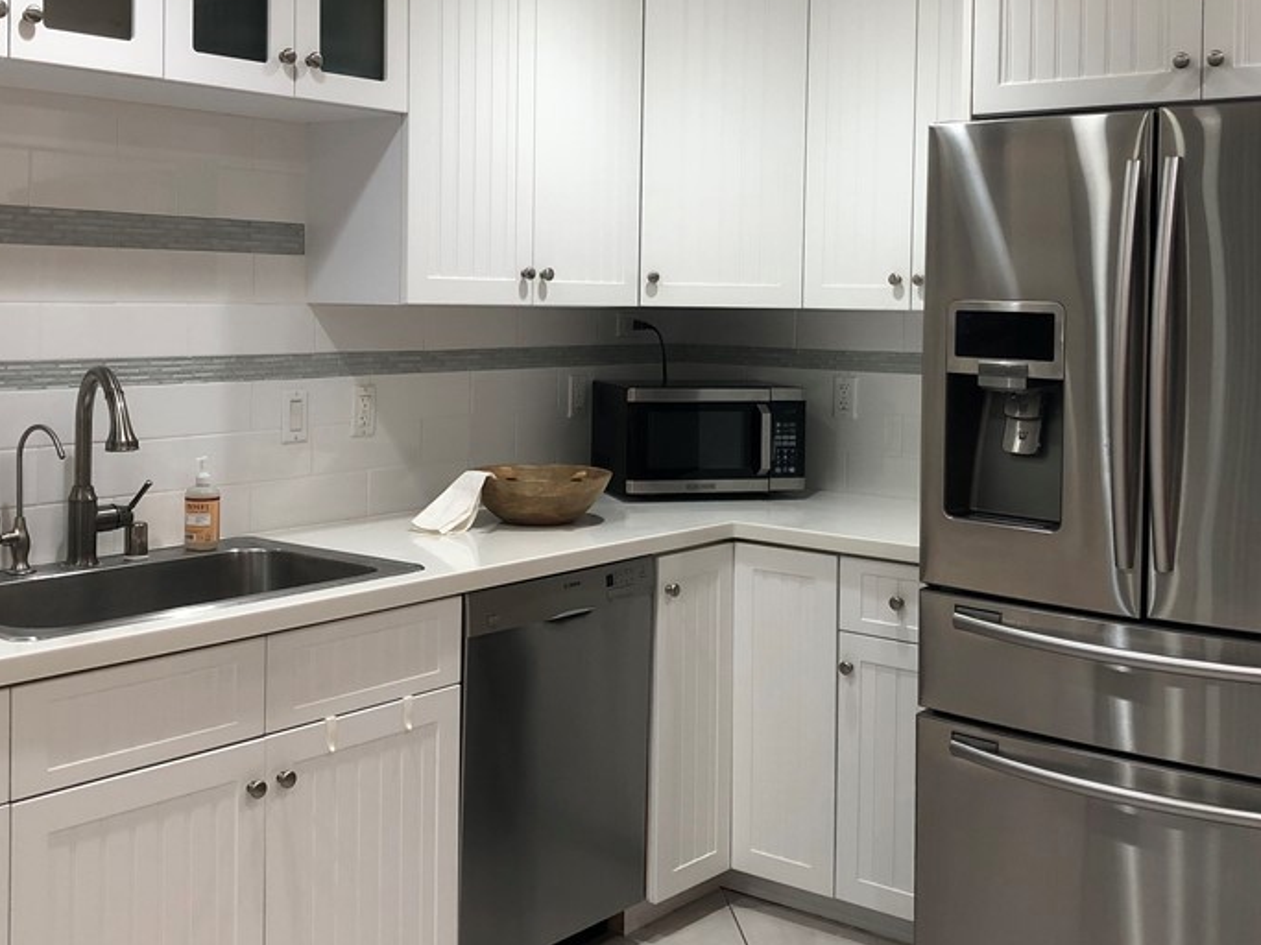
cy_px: 354
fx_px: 1530
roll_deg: +0.4
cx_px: 615
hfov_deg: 44.8
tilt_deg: -1.9
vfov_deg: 34.2
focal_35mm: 42
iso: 25
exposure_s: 1/30
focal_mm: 3.99
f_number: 1.8
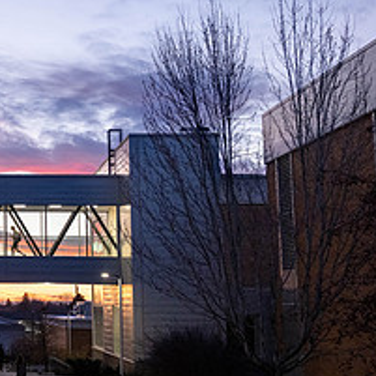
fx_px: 946
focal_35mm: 77
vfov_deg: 22.4
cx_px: -122
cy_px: 151
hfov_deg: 20.4
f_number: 4
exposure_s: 1/200
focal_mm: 30
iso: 1250
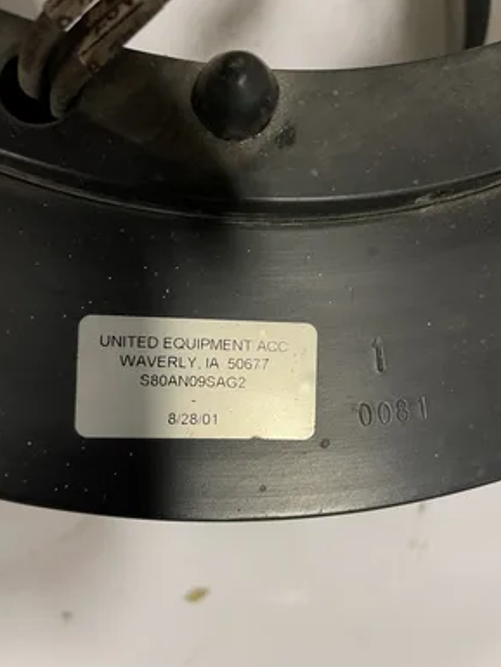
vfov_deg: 65.3
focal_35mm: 27
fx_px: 521
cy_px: 345
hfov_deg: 51.4
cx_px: 243
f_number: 1.6
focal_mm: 4.2
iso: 100
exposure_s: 1/60
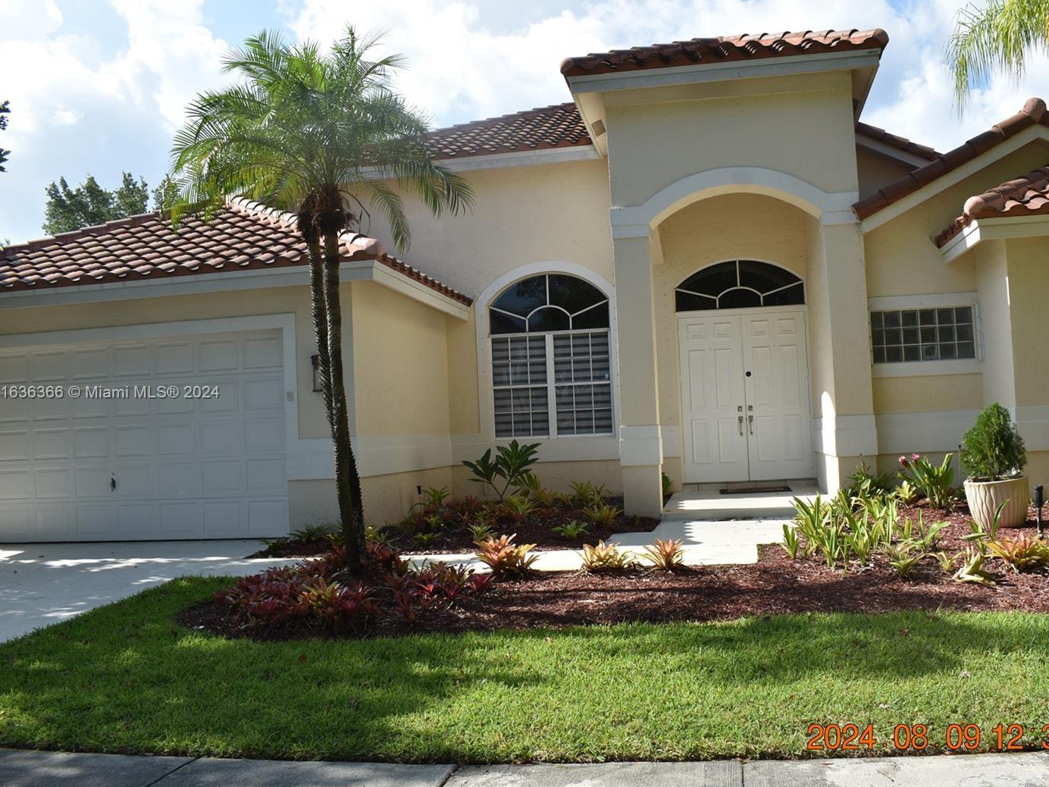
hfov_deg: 59.8
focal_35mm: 30
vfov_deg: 46.8
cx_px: 584
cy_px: 394
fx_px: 909
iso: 110
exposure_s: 1/250
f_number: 8
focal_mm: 18
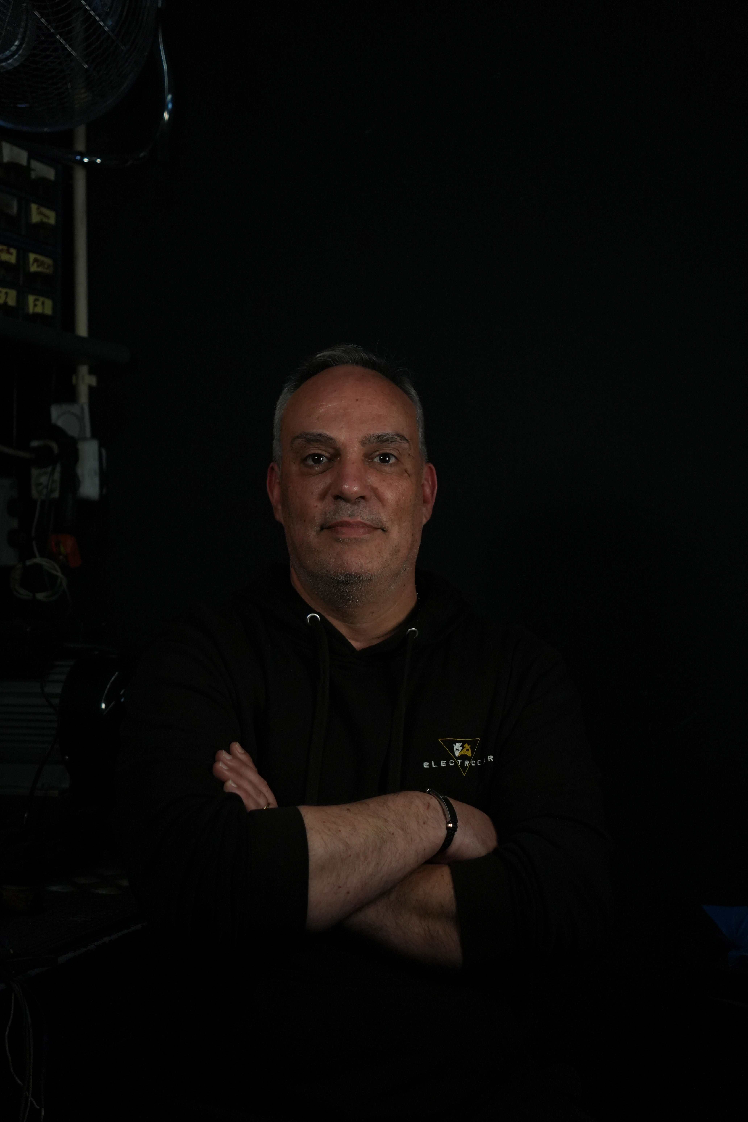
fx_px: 1603
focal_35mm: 51
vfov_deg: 38.6
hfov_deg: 26.3
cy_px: 561
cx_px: 374
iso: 1250
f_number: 2.8
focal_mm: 34.3
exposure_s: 1/2000
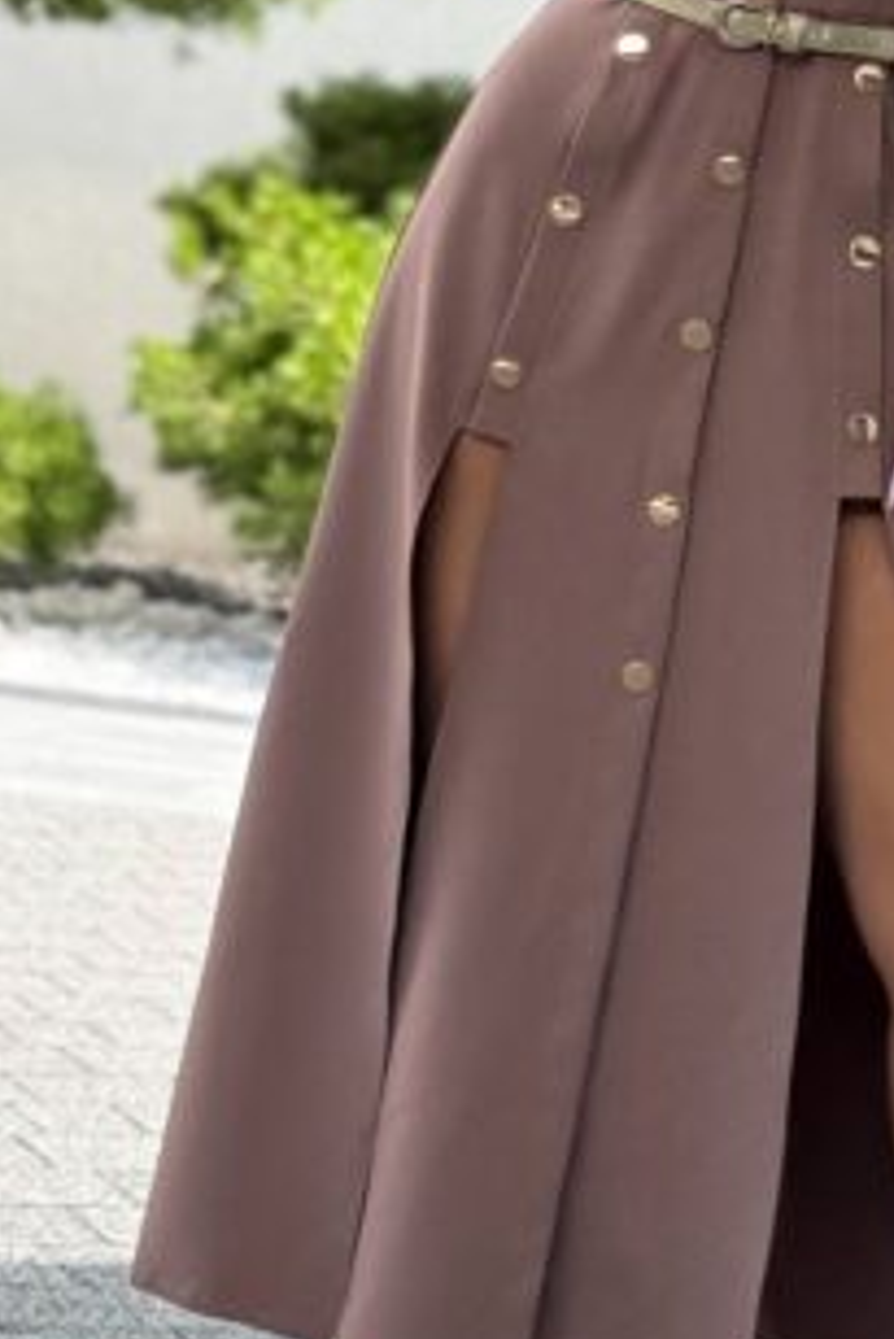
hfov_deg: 10.5
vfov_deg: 15.6
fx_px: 4837
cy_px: 144
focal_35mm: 130
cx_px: 920
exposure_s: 1/1116
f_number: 1.78
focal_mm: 6.76
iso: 100
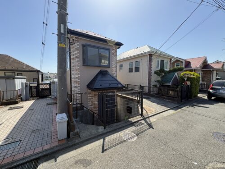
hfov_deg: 102.1
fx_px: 91
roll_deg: -0.4
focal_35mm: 14
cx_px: 112
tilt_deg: -4.7
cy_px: 84
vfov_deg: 85.7
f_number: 2.2
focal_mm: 2.22
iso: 40
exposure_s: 1/464
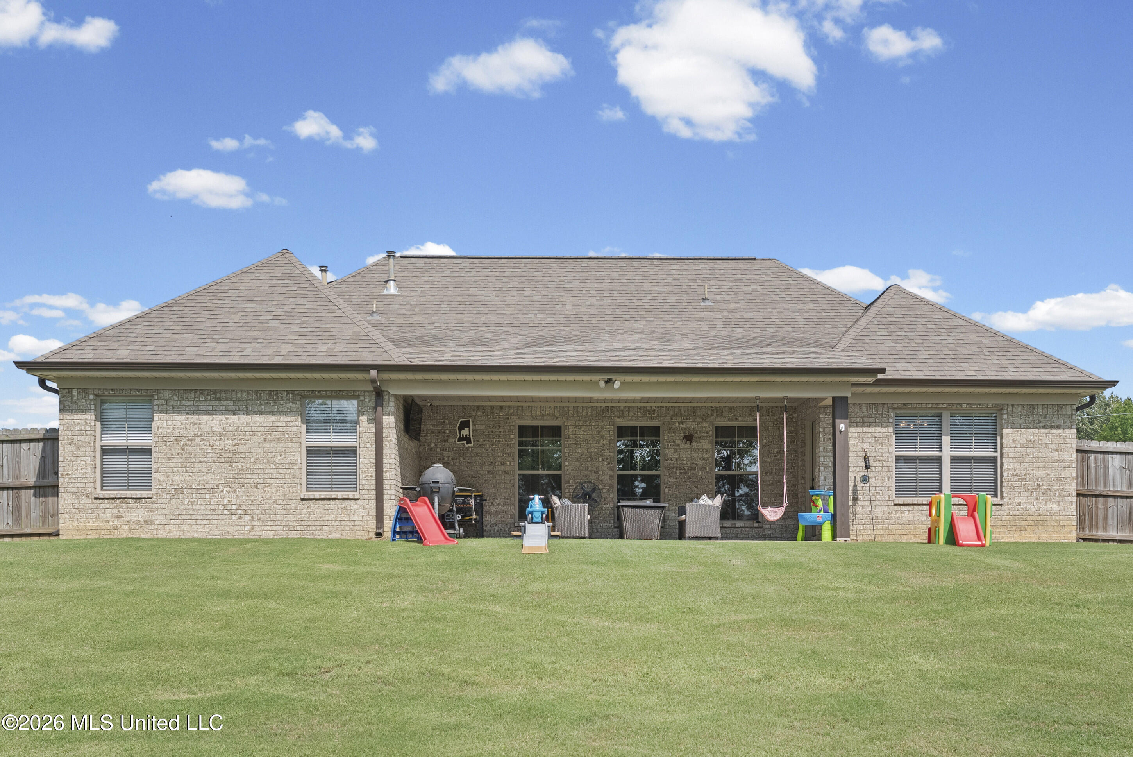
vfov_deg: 45.0
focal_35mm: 29
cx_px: 566
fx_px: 913
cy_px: 378
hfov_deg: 63.6
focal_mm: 29
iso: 800
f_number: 9
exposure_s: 1/640
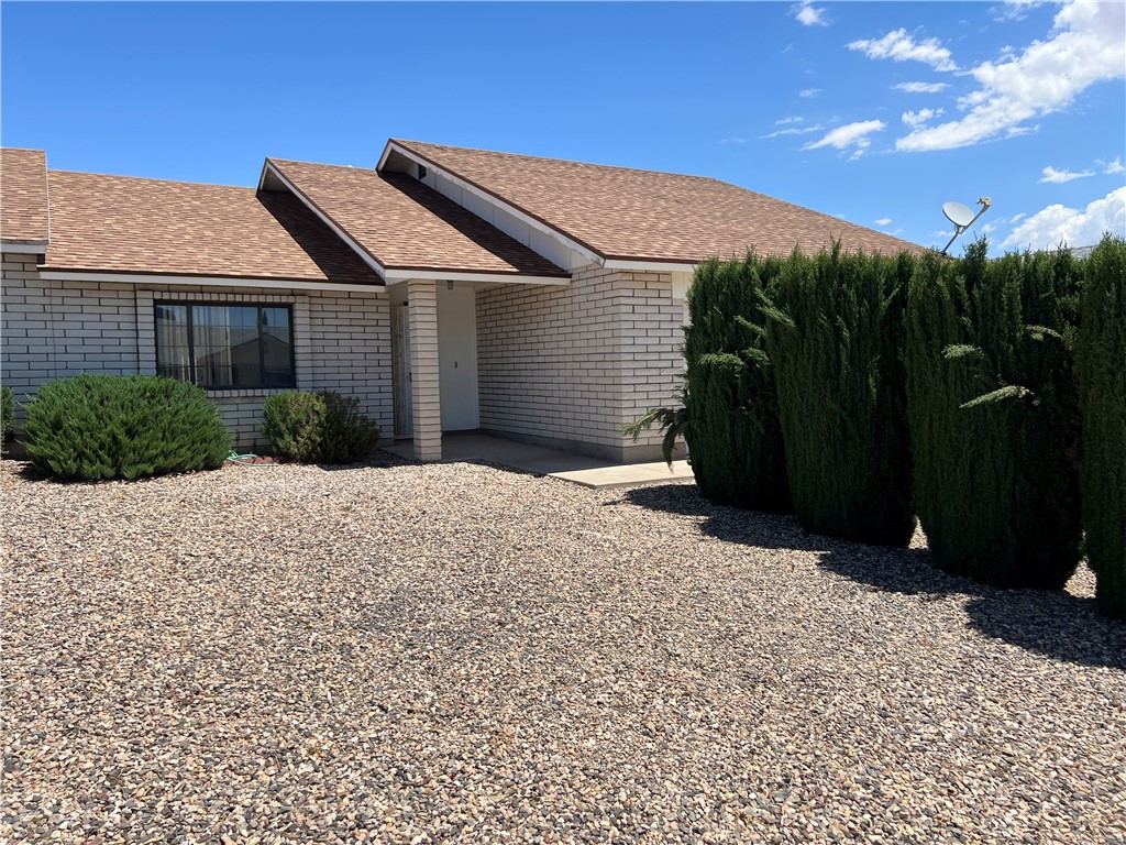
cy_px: 422
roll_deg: +1.2
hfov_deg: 67.3
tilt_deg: -3.8
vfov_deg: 53.1
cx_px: 563
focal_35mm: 26
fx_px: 846
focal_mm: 5.7
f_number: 1.5
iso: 50
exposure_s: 1/4630
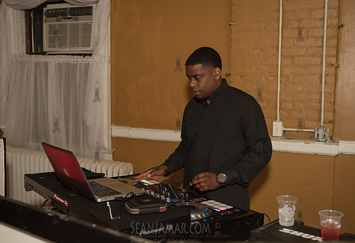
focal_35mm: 41
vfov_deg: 33.1
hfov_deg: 46.8
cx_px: 190
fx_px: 410
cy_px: 122
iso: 2000
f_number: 3.5
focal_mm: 34
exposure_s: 1/320
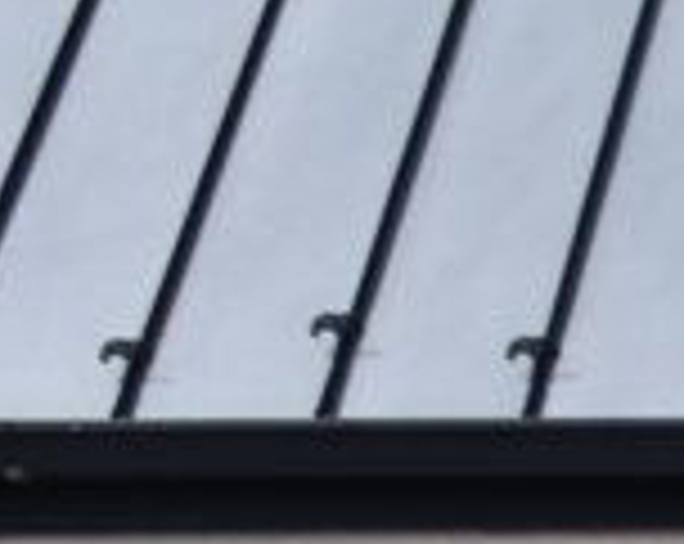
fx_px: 5944
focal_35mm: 294
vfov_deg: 5.0
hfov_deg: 6.1
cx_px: 1930
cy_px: 1479
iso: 400
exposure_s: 1/500
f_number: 11
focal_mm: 31
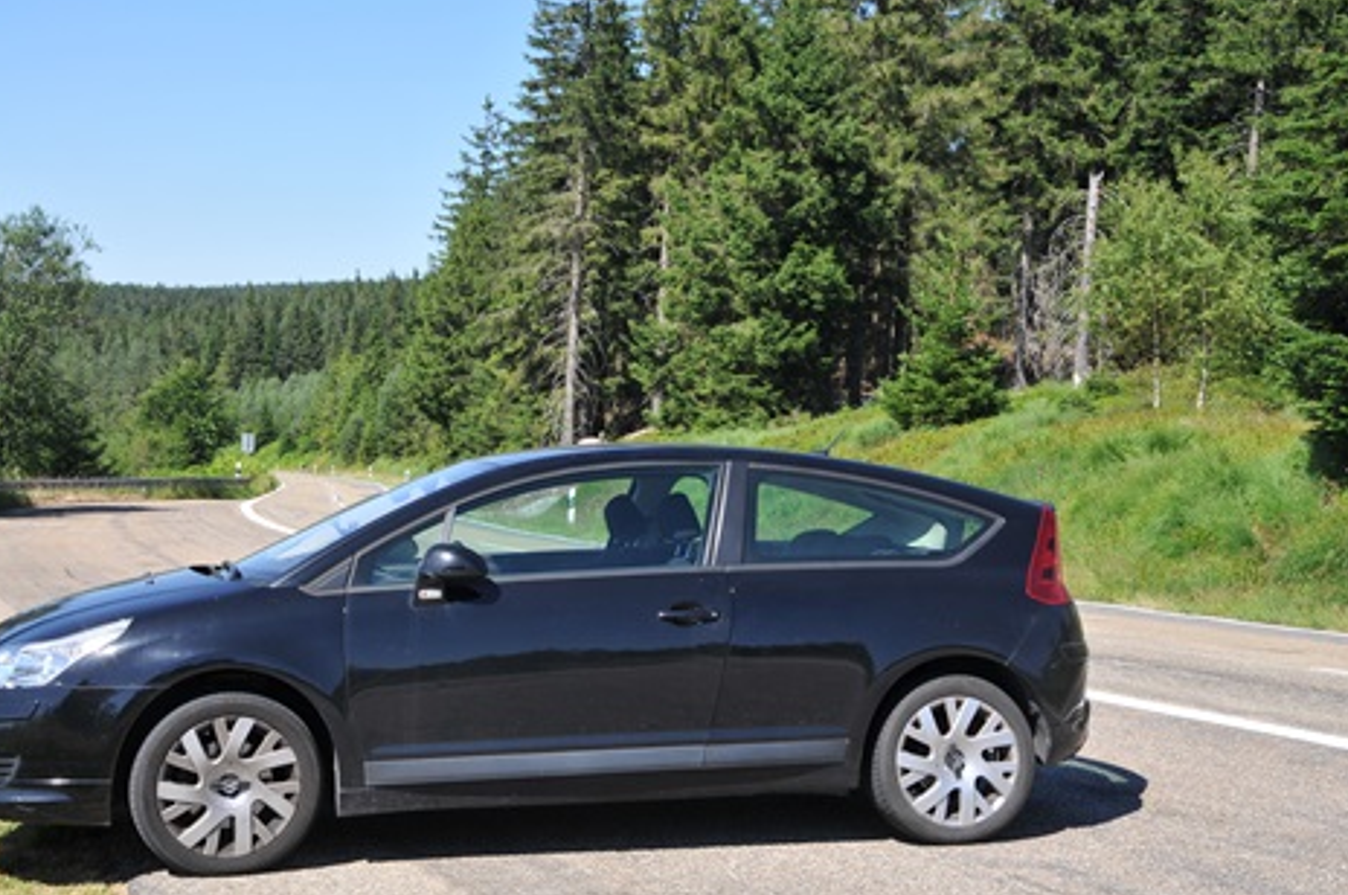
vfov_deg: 23.9
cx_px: 642
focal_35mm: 57
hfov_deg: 35.4
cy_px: 436
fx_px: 2114
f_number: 9
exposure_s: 1/320
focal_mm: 35
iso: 200
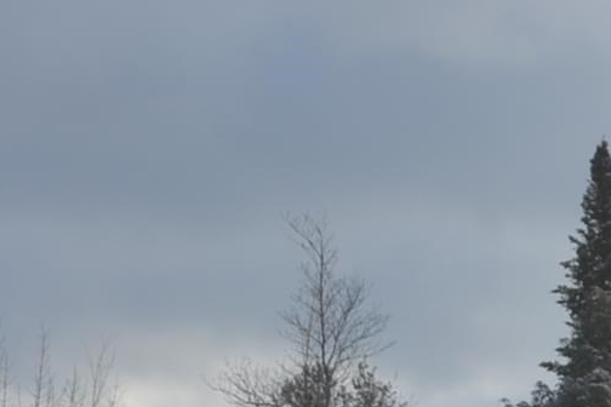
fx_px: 6403
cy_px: 908
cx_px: -46
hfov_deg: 5.4
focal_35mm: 377
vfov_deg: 3.6
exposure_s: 1/250
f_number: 8
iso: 100
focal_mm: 55
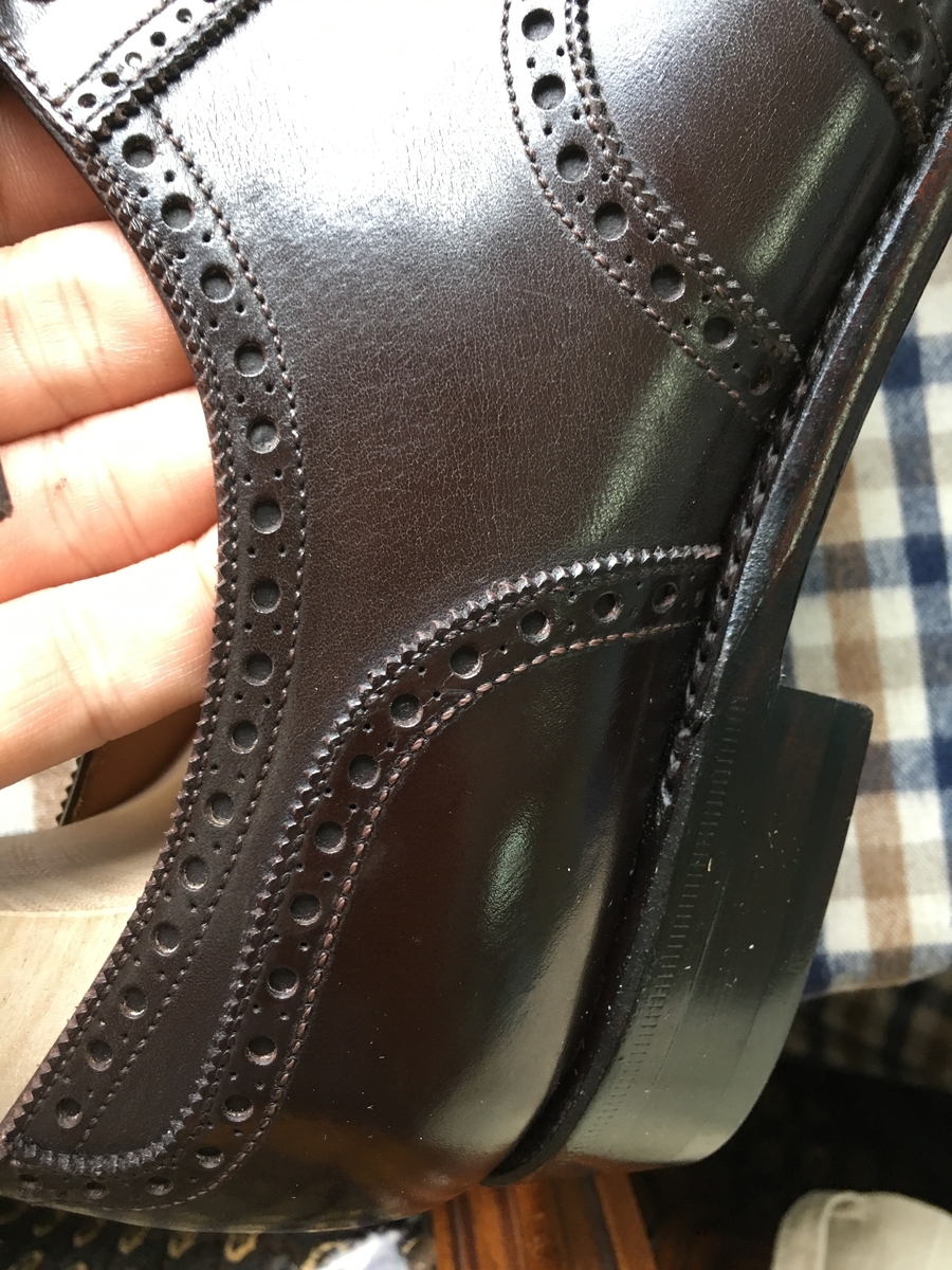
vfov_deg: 61.7
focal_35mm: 29
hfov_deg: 48.2
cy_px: 635
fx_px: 1063
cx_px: 476
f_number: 2.2
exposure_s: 1/33
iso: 125
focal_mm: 4.15
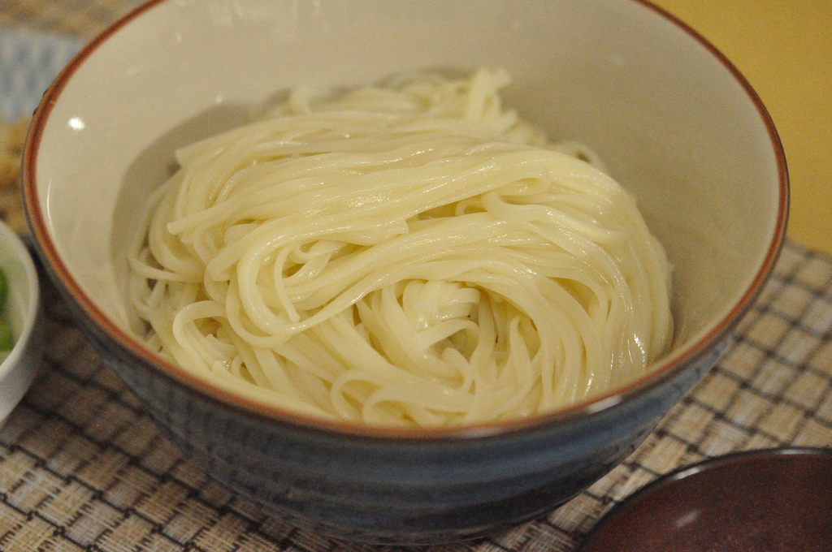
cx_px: 416
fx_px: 2077
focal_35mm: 90
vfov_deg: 15.1
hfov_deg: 22.6
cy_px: 276
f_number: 4.5
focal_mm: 60
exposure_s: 1/125
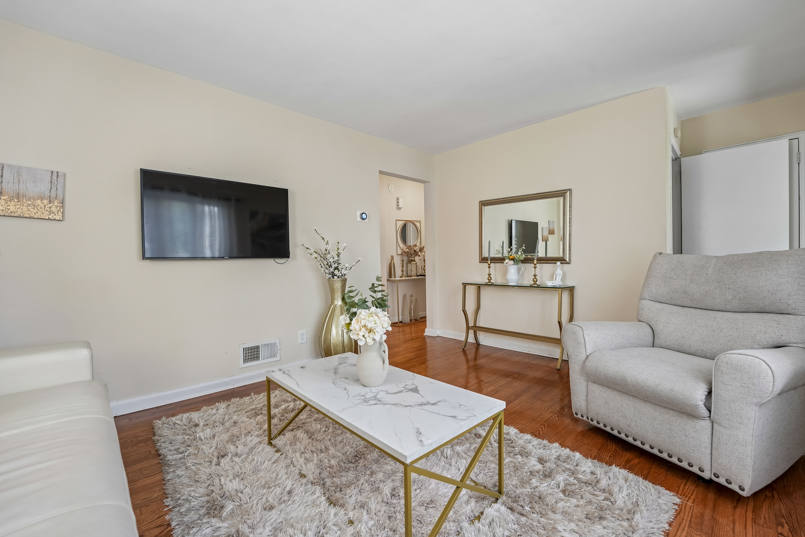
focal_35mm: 14
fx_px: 313
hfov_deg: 104.3
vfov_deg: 81.2
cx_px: 402
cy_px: 268
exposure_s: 1/6
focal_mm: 14
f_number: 7.1
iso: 250
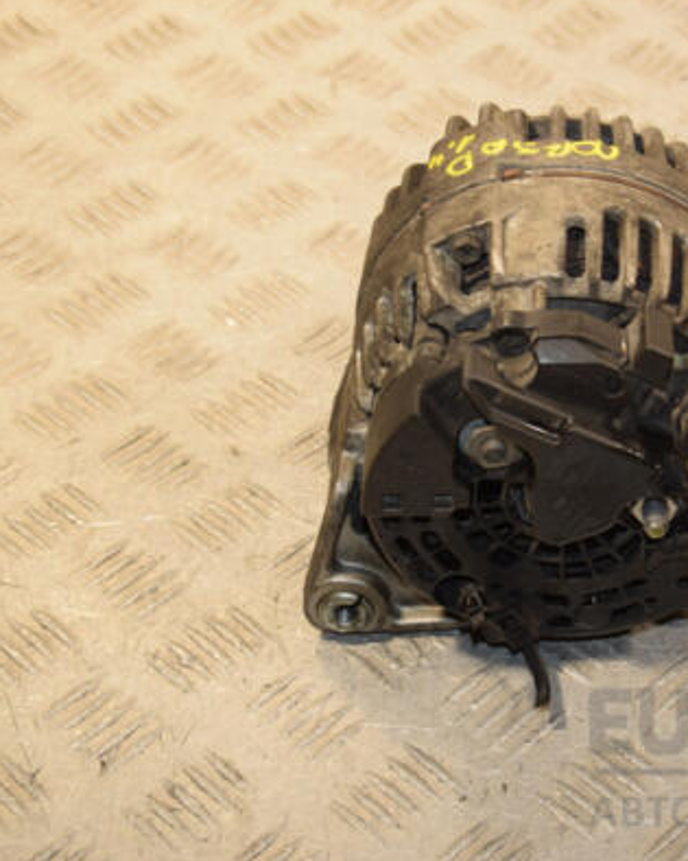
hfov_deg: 16.9
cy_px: 430
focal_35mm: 90
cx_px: 548
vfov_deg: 21.3
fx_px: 2292
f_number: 6.3
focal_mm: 42
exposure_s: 1/200
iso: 800
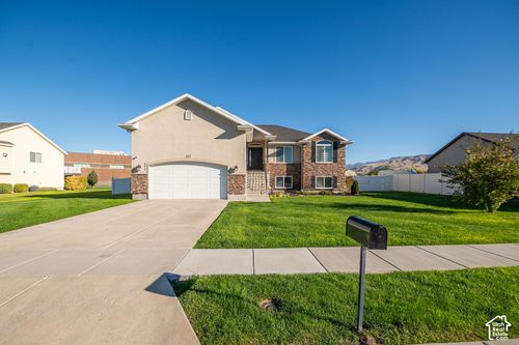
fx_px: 220
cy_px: 186
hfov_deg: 99.4
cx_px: 260
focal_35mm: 15
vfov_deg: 76.2
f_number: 5
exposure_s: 1/1250
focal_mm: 14
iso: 100
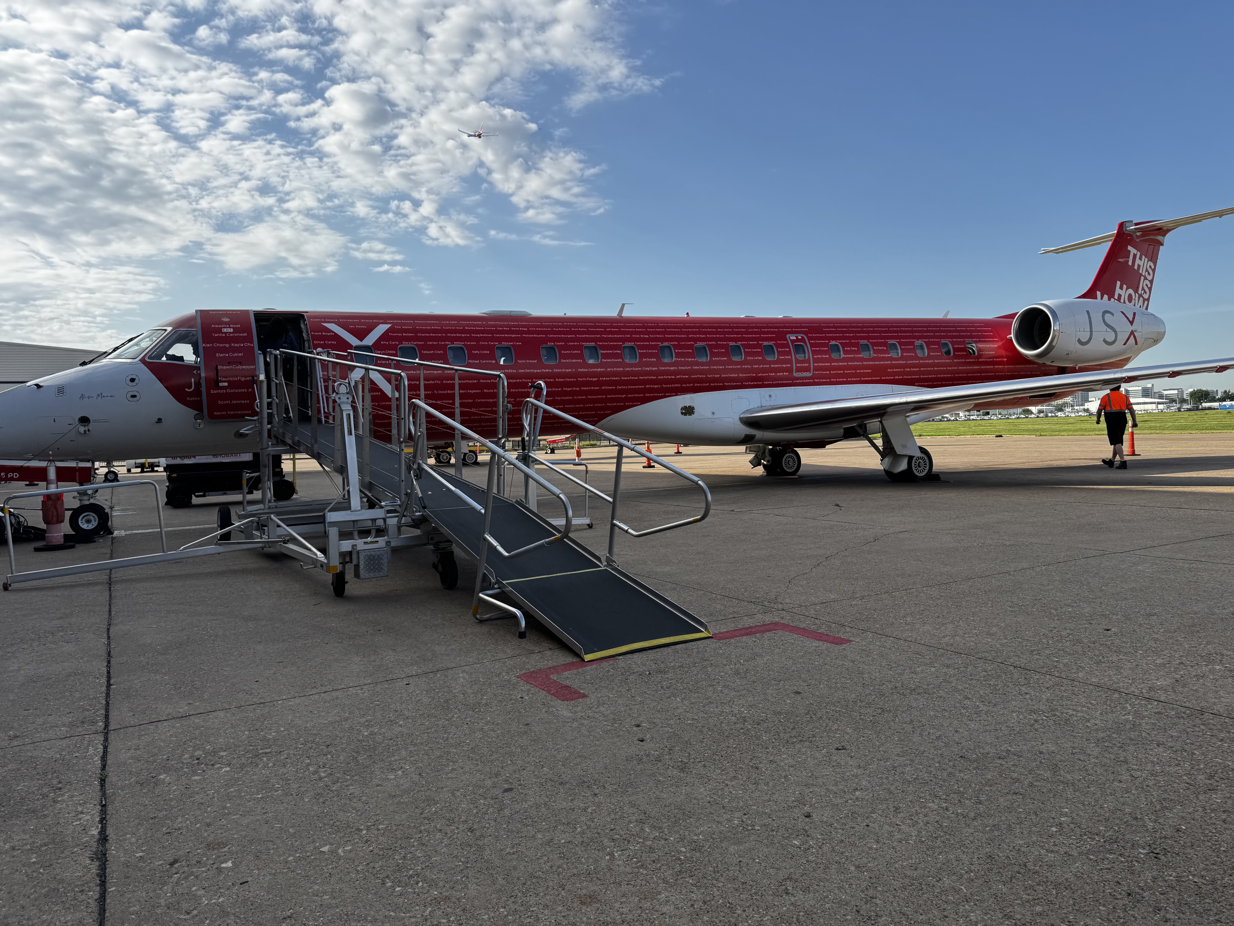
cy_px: 463
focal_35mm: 24
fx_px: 856
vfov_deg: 56.8
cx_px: 617
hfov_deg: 71.6
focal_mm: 6.76
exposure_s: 1/3802
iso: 80
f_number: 1.78
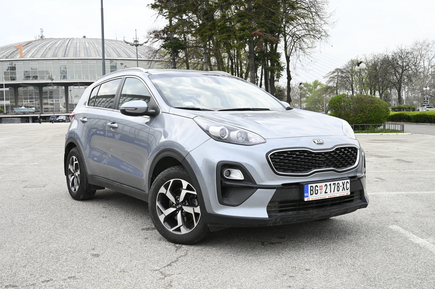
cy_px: 144
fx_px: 483
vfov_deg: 33.4
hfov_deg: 48.5
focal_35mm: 40
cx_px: 218
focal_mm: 40
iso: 125
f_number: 10
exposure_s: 1/60
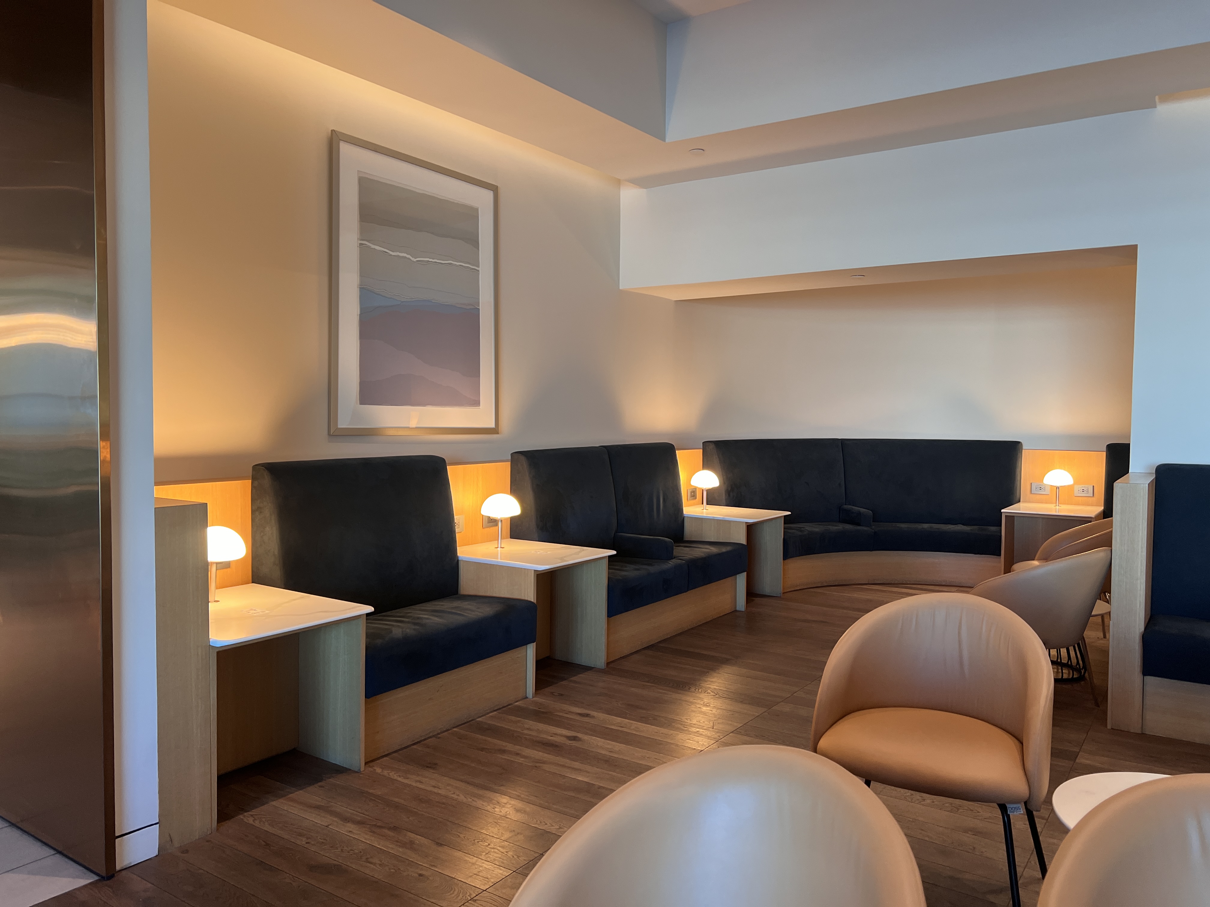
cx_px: 605
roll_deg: +1.0
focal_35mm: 26
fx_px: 909
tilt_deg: -2.7
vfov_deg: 53.1
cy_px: 454
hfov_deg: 67.3
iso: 125
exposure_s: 1/100
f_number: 1.5
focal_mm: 5.7
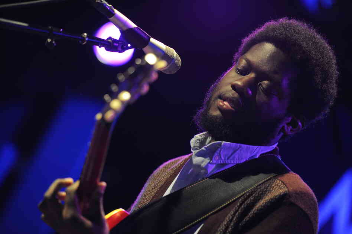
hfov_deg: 12.5
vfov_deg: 8.3
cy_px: 117
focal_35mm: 165
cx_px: 176
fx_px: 1612
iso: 3200
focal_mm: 165
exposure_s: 1/160
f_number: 2.8
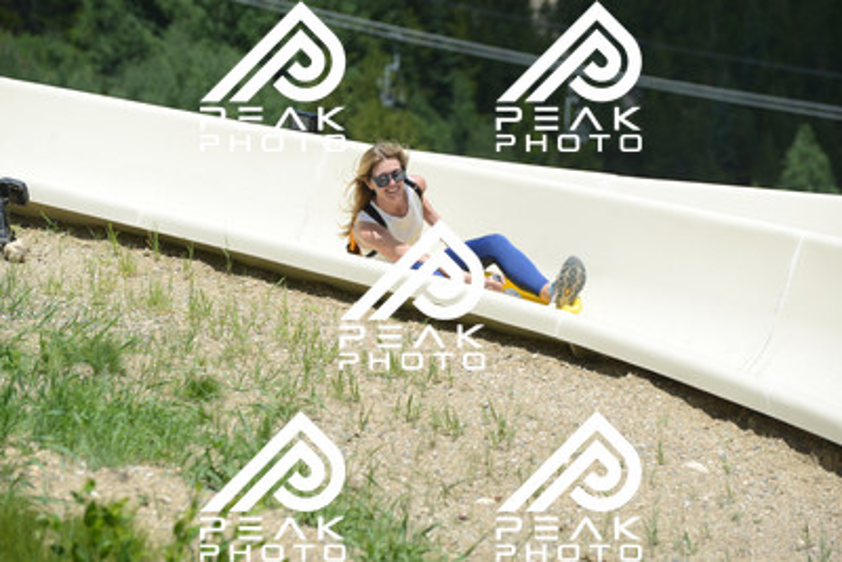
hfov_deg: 10.5
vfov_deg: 7.0
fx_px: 4562
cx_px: 421
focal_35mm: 195
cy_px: 281
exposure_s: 1/1250
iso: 400
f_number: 6.3
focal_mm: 195
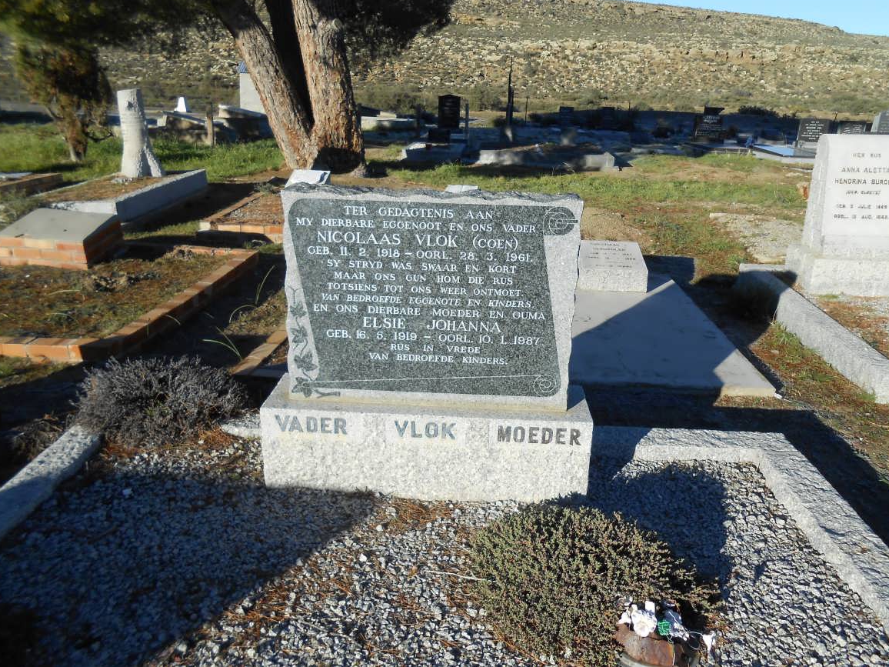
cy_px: 322
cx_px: 451
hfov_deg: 65.3
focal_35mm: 27
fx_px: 693
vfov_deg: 51.3
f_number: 3.5
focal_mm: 4.6
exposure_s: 1/640
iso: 80
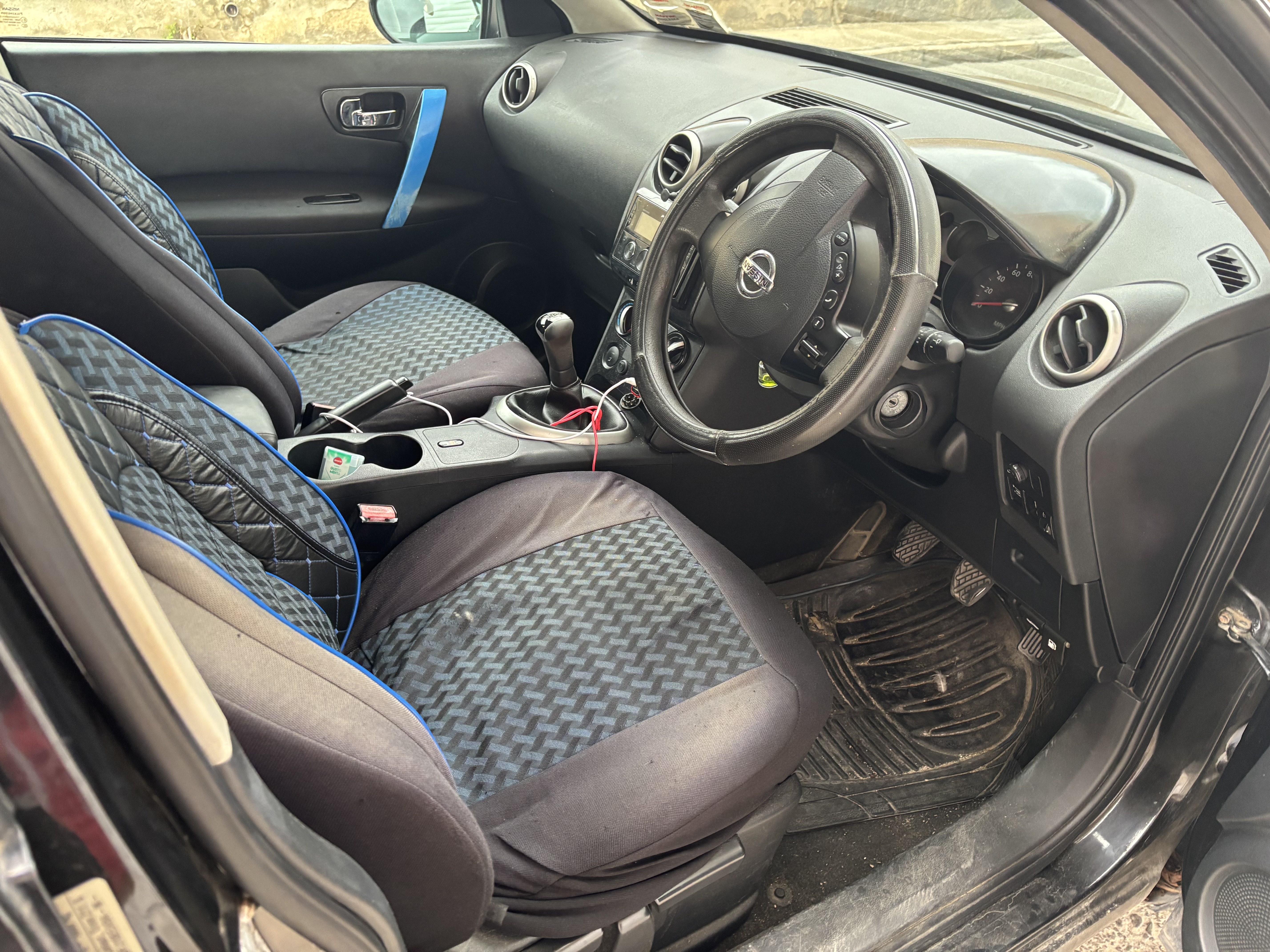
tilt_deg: -33.6
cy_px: 476
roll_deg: +1.8
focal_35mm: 26
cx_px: 635
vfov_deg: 53.1
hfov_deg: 67.3
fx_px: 954
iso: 320
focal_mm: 5.96
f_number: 1.6
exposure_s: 1/60
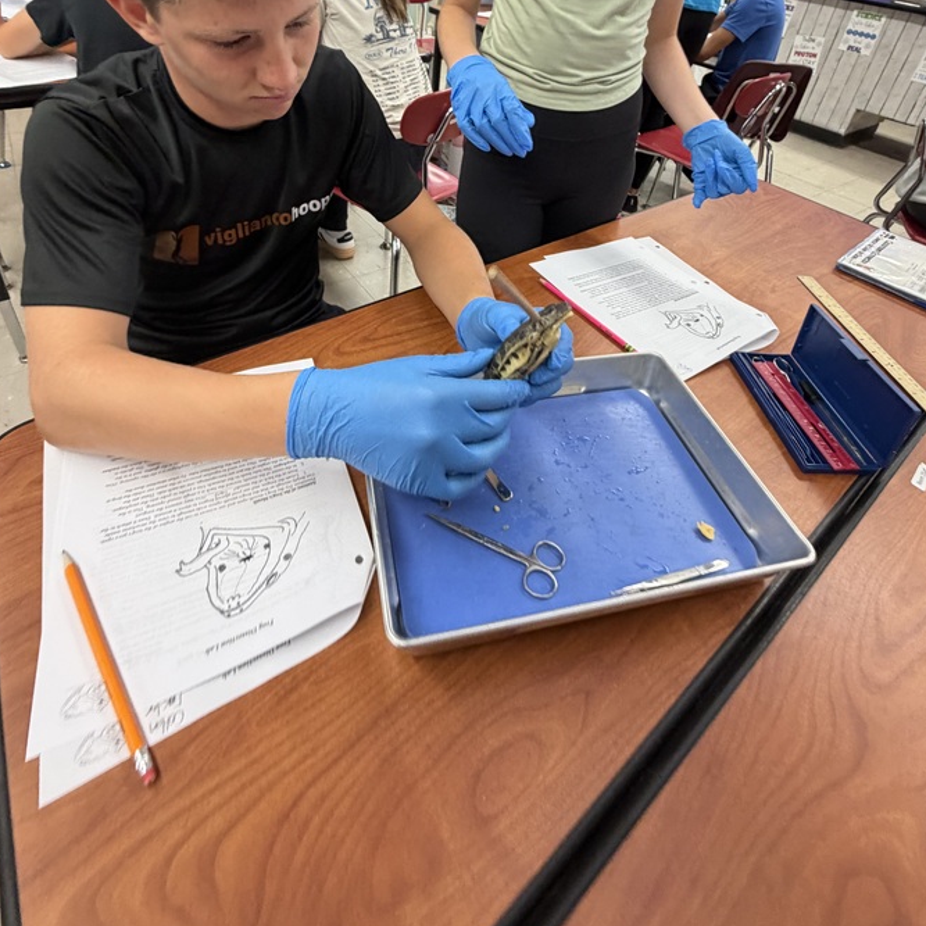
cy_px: 253
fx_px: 575
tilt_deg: -32.2
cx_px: 469
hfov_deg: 77.7
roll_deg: -9.2
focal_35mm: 19
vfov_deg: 73.2
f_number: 2.2
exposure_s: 1/60
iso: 250
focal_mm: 2.22
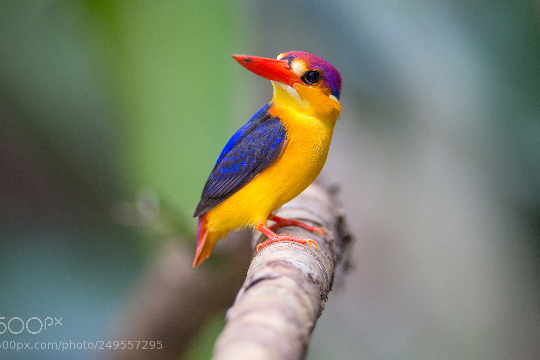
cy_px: 179
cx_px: 263
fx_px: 9700
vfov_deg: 2.1
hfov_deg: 3.2
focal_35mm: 647
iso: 1250
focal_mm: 600
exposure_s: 1/25
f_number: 4
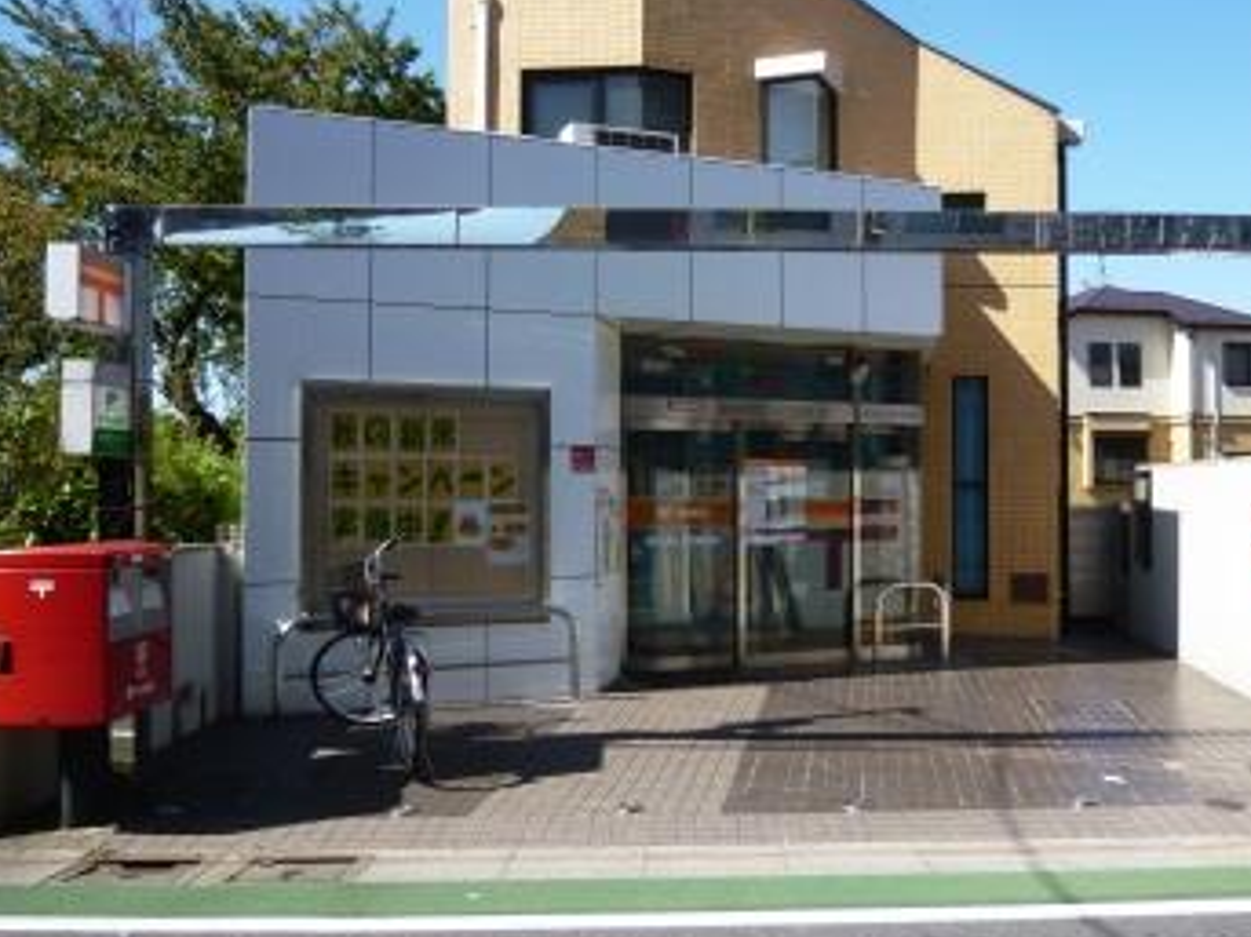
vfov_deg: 41.8
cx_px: 726
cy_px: 467
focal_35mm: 34
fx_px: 1228
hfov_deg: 53.7
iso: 100
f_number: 2.6
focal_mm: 4.6
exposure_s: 1/1000
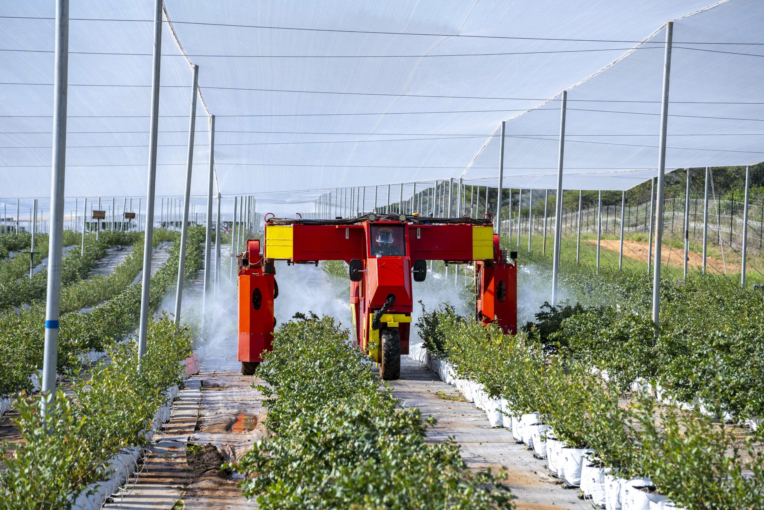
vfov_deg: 10.2
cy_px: 255
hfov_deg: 15.3
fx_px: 2844
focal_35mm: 134
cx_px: 382
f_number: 8
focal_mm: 134
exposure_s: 1/640
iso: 200
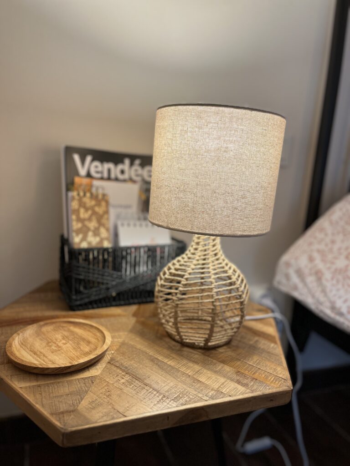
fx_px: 351
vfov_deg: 67.3
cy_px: 233
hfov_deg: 53.1
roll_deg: -3.5
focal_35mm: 26
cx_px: 175
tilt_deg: -12.0
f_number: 1.6
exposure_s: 1/50
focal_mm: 5.1
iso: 100
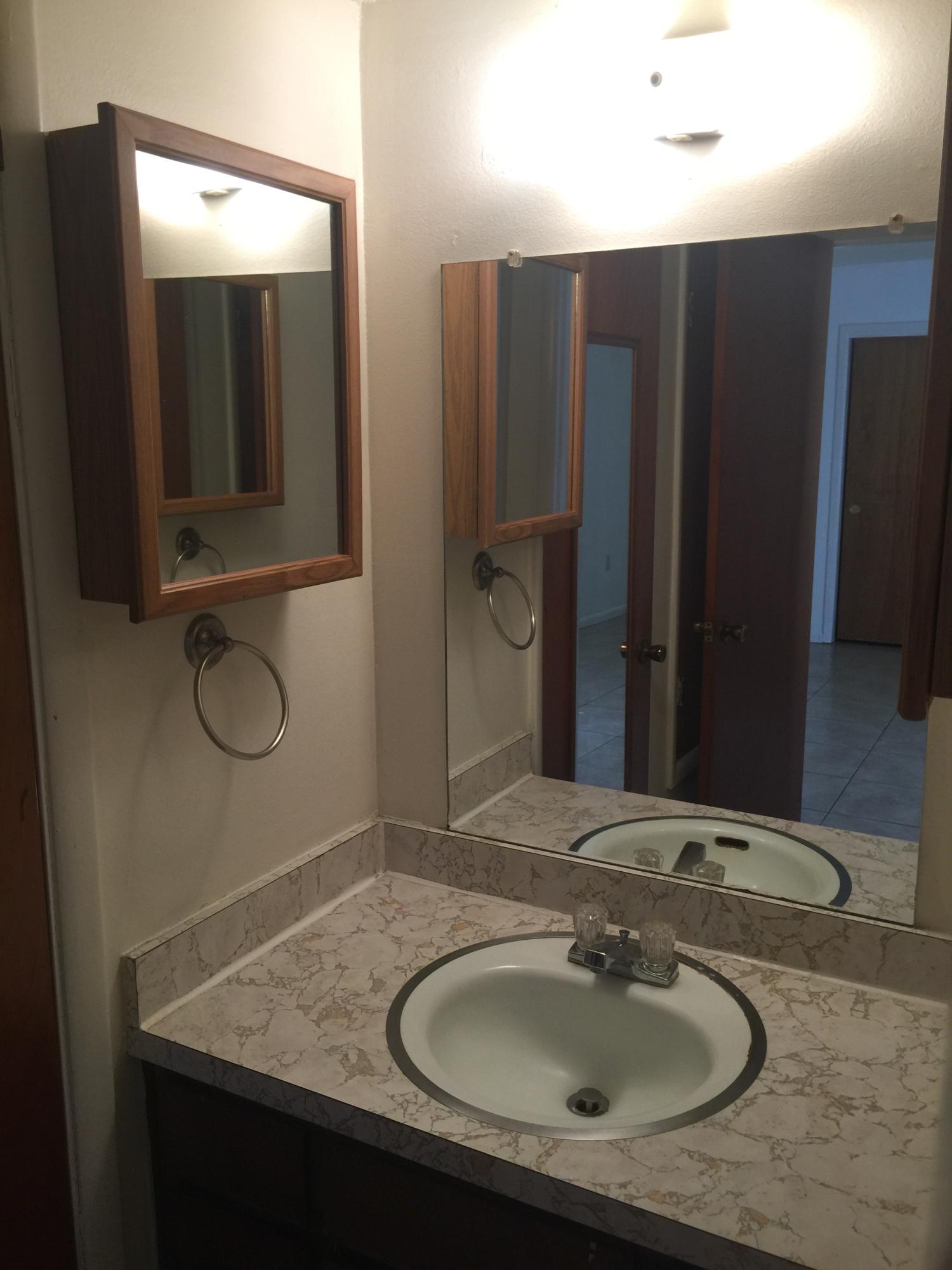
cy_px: 635
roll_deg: +0.0
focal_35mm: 29
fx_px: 1063
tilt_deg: -11.8
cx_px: 476
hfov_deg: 48.2
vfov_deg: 61.7
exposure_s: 1/30
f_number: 2.2
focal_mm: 4.15
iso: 40
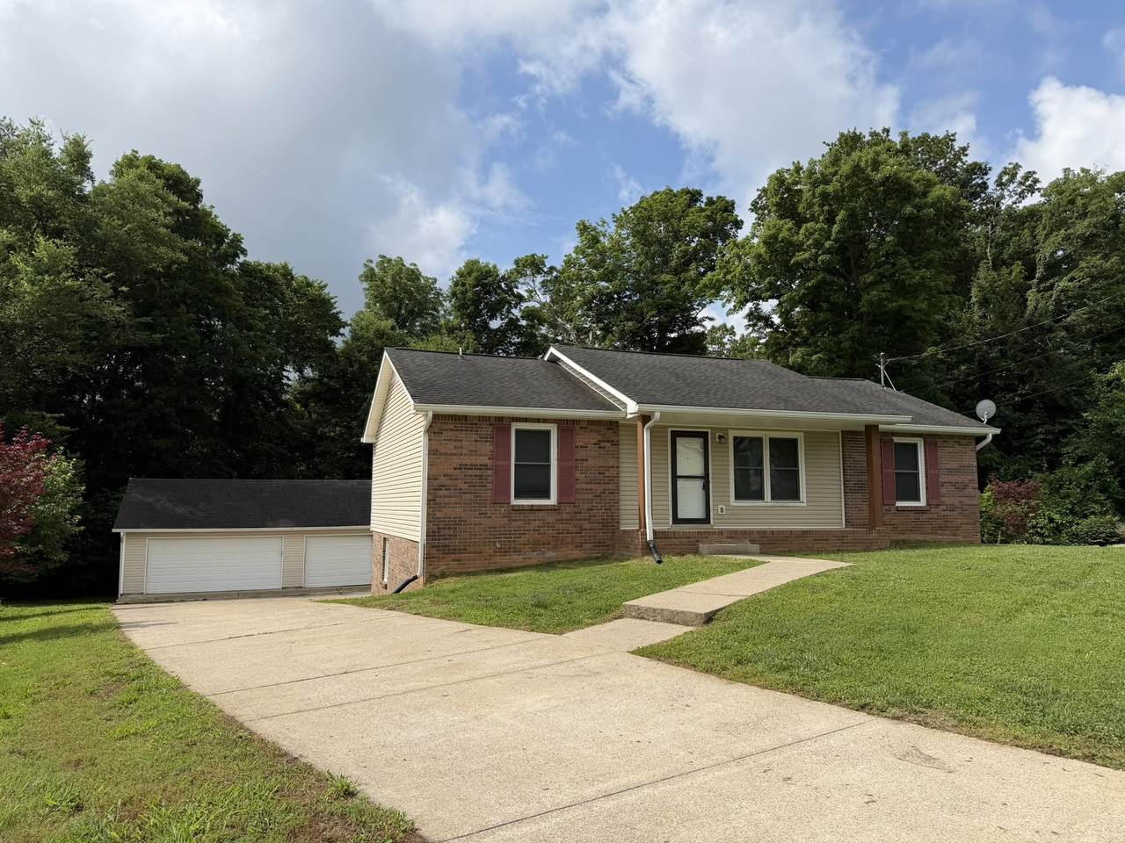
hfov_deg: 71.6
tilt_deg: +6.4
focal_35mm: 24
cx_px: 562
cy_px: 422
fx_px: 780
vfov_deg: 56.8
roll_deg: +0.2
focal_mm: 6.76
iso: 80
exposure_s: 1/5714
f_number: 1.78
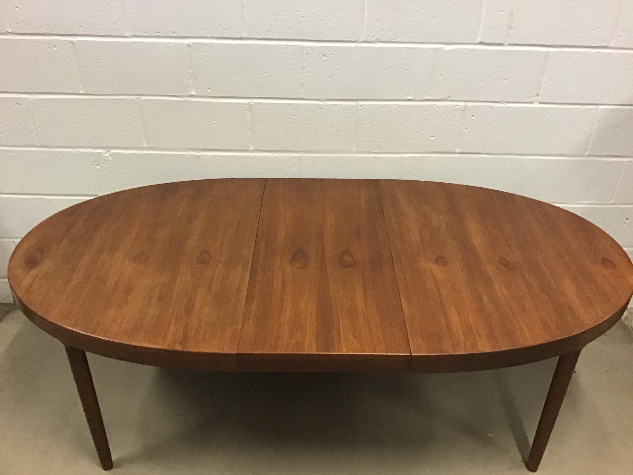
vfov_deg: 45.4
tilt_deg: -30.6
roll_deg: -0.8
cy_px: 238
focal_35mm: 31
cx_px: 316
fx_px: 567
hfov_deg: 58.4
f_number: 2.4
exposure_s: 1/25
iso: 200
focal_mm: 3.3
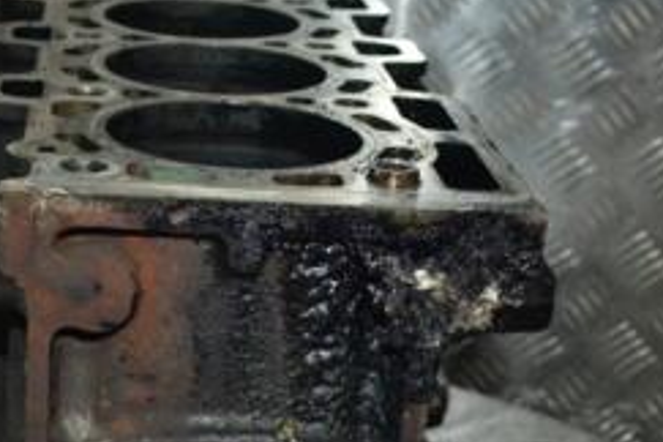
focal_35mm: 89
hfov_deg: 22.5
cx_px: 101
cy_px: 442
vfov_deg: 15.1
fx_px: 1639
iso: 2500
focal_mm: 24
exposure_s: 1/60
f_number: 7.1
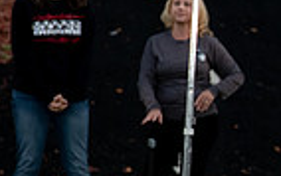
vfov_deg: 1.6
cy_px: 88
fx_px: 6384
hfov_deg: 2.5
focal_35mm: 833
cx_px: 511
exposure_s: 1/250
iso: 1000
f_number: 5.6
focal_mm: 200
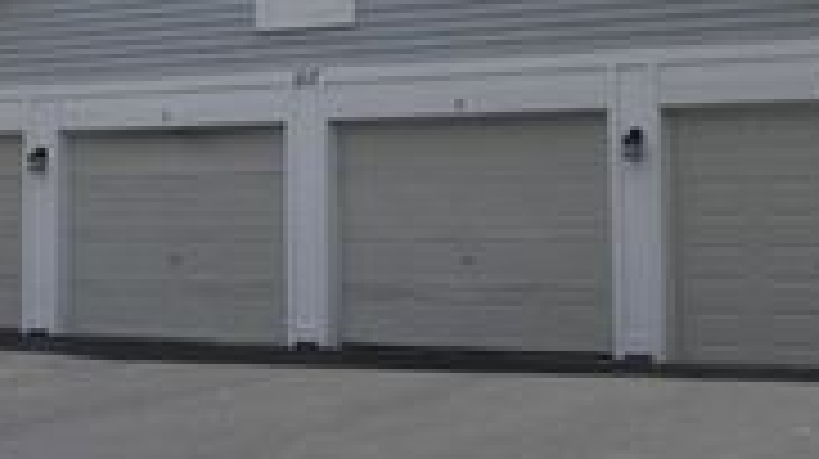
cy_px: 7
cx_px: 63
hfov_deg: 26.2
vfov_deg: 15.2
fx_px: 1692
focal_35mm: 78
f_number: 5.6
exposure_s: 1/308
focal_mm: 4.6
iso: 64
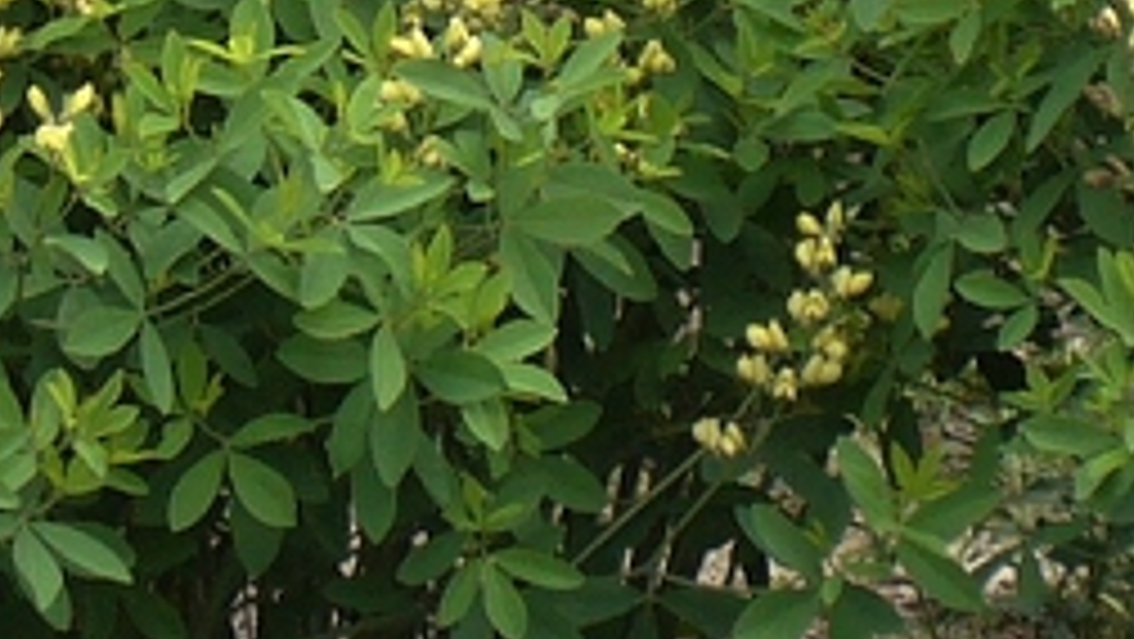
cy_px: -166
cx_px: 1030
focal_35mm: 327
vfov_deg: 3.7
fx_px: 9837
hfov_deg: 6.6
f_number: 3.1
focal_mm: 8.9
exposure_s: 1/250
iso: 80
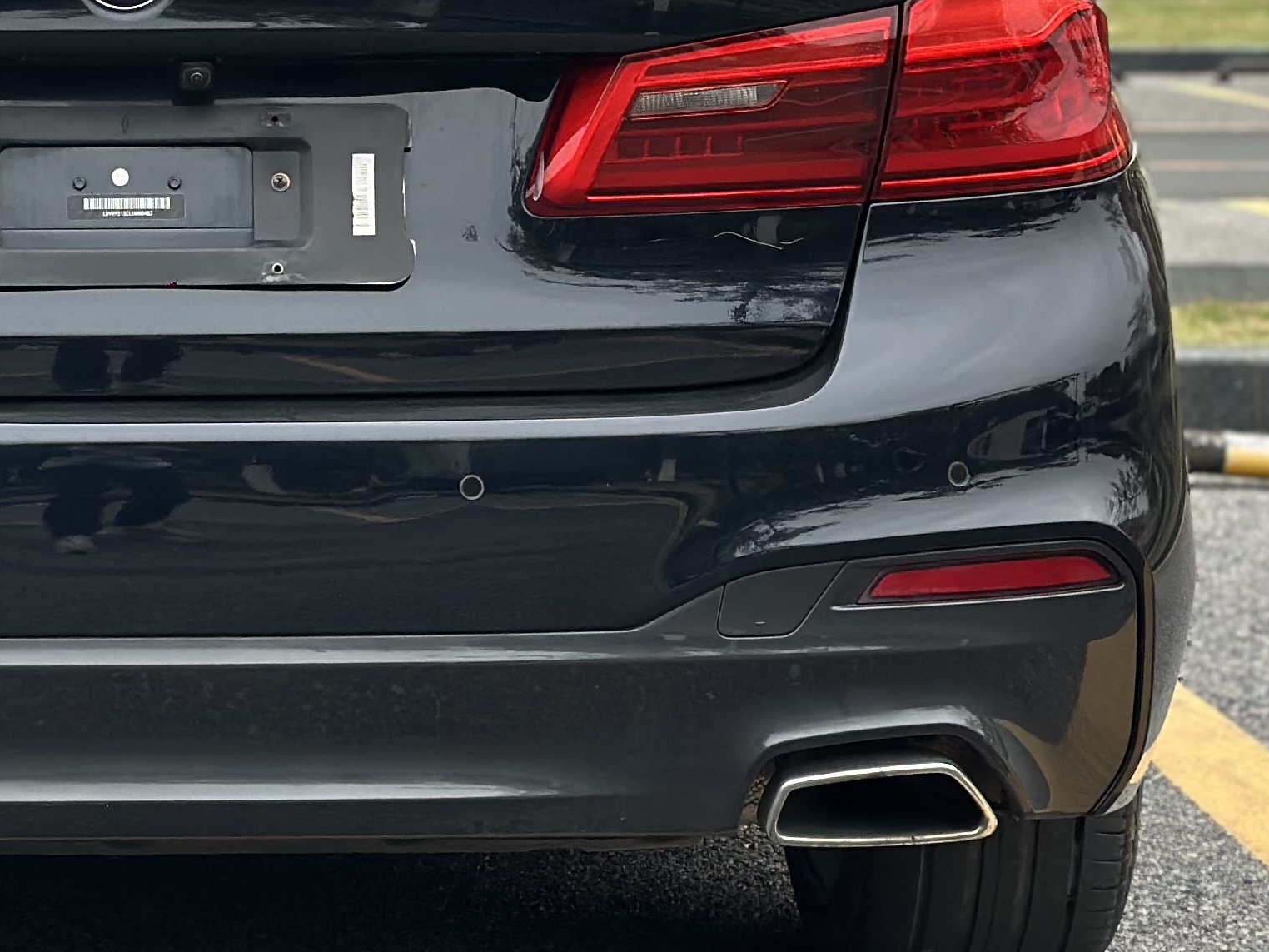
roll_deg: -0.1
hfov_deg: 15.4
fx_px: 4656
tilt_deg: -1.2
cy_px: -7
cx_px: 147
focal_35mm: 127
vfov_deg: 11.5
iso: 80
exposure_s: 1/935
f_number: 1.78
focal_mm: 6.86
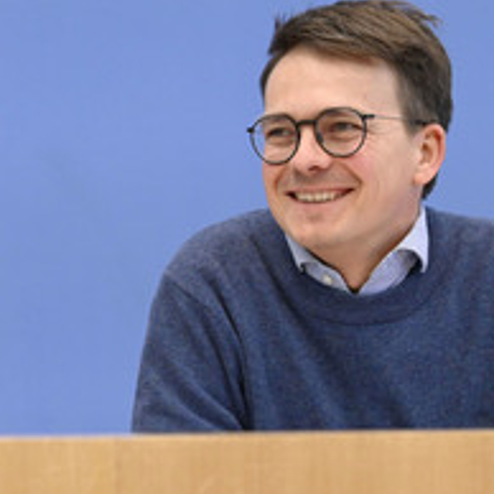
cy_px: 237
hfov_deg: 12.5
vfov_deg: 12.7
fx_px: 2228
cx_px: 4
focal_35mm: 138
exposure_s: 1/640
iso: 4000
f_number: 5
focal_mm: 70
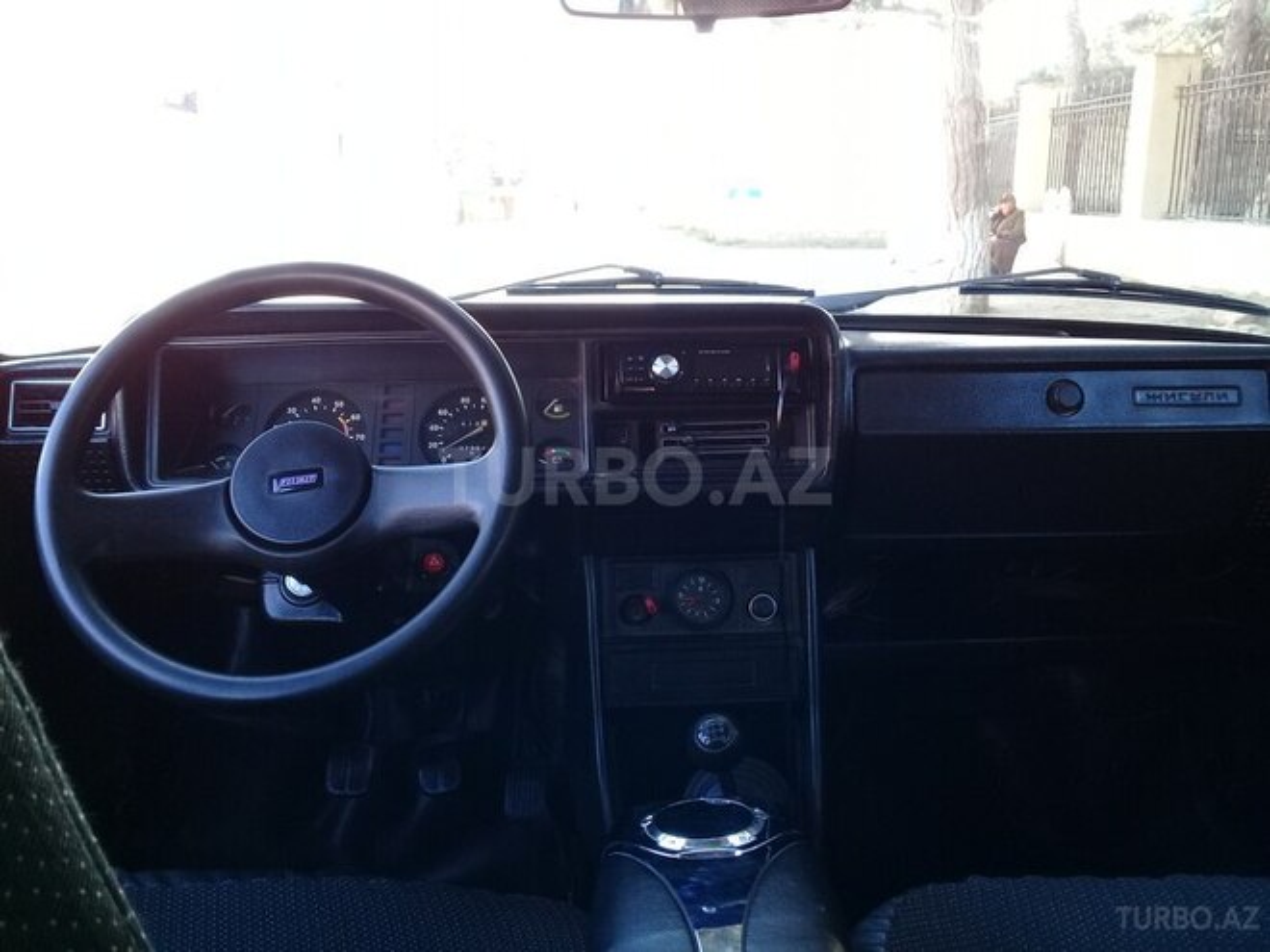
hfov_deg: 58.4
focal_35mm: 31
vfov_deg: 45.4
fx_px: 1137
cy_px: 476
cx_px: 635
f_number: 2.2
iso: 64
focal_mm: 3.3
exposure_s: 1/33
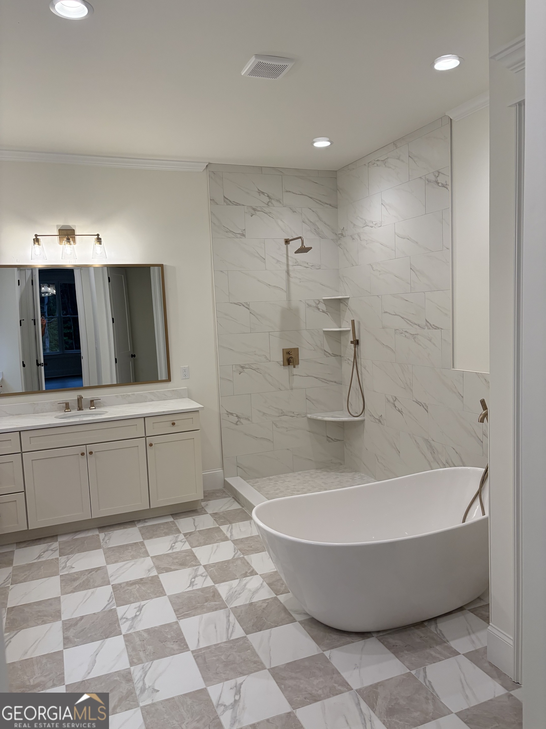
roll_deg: +3.0
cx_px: 273
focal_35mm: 26
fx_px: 547
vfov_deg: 67.3
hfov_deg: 53.1
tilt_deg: -6.1
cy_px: 364
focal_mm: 5.96
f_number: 1.6
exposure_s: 1/225
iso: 100
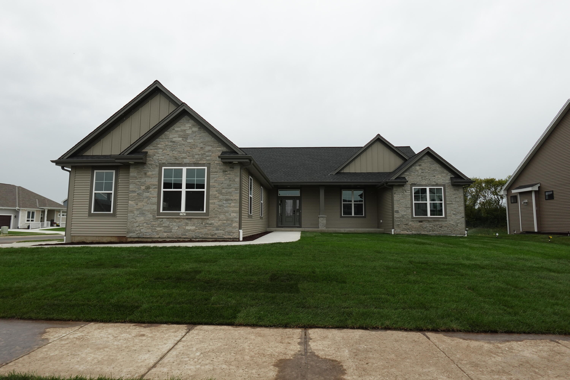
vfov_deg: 61.9
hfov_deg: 84.0
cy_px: 190
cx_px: 285
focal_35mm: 20
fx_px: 317
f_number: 2
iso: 125
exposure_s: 1/800
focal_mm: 7.6
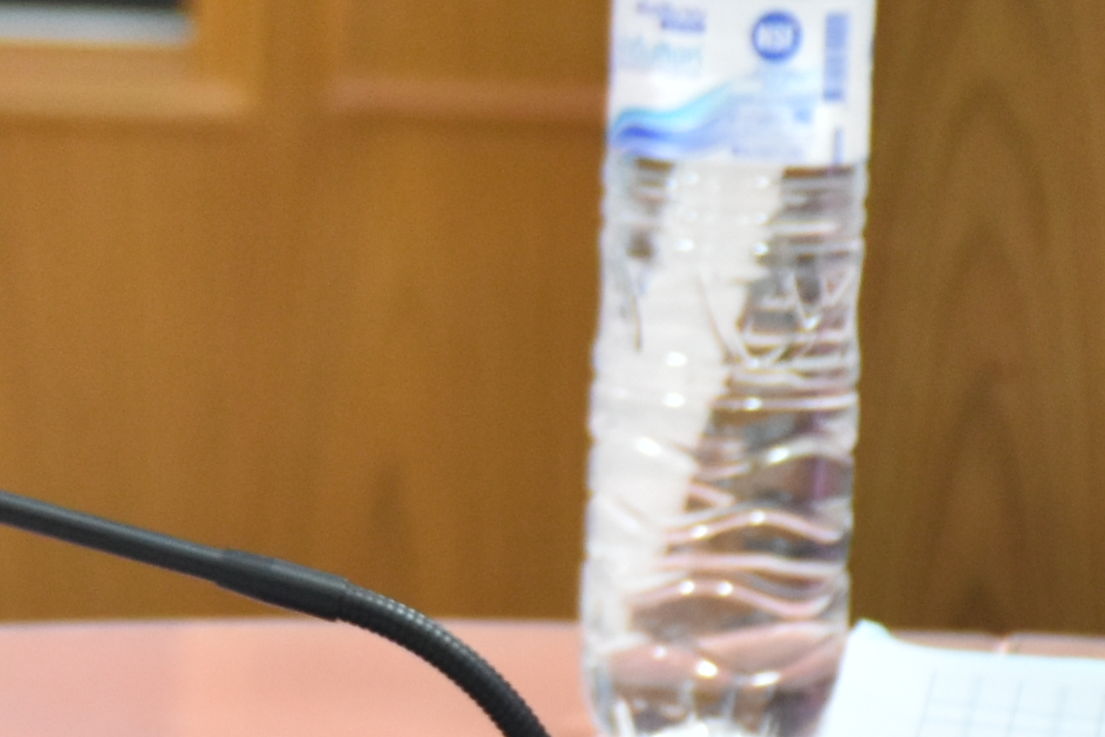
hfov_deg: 3.8
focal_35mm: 531
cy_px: 291
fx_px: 16311
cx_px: -950
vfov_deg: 2.6
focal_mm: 75
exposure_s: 1/50
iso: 800
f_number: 5
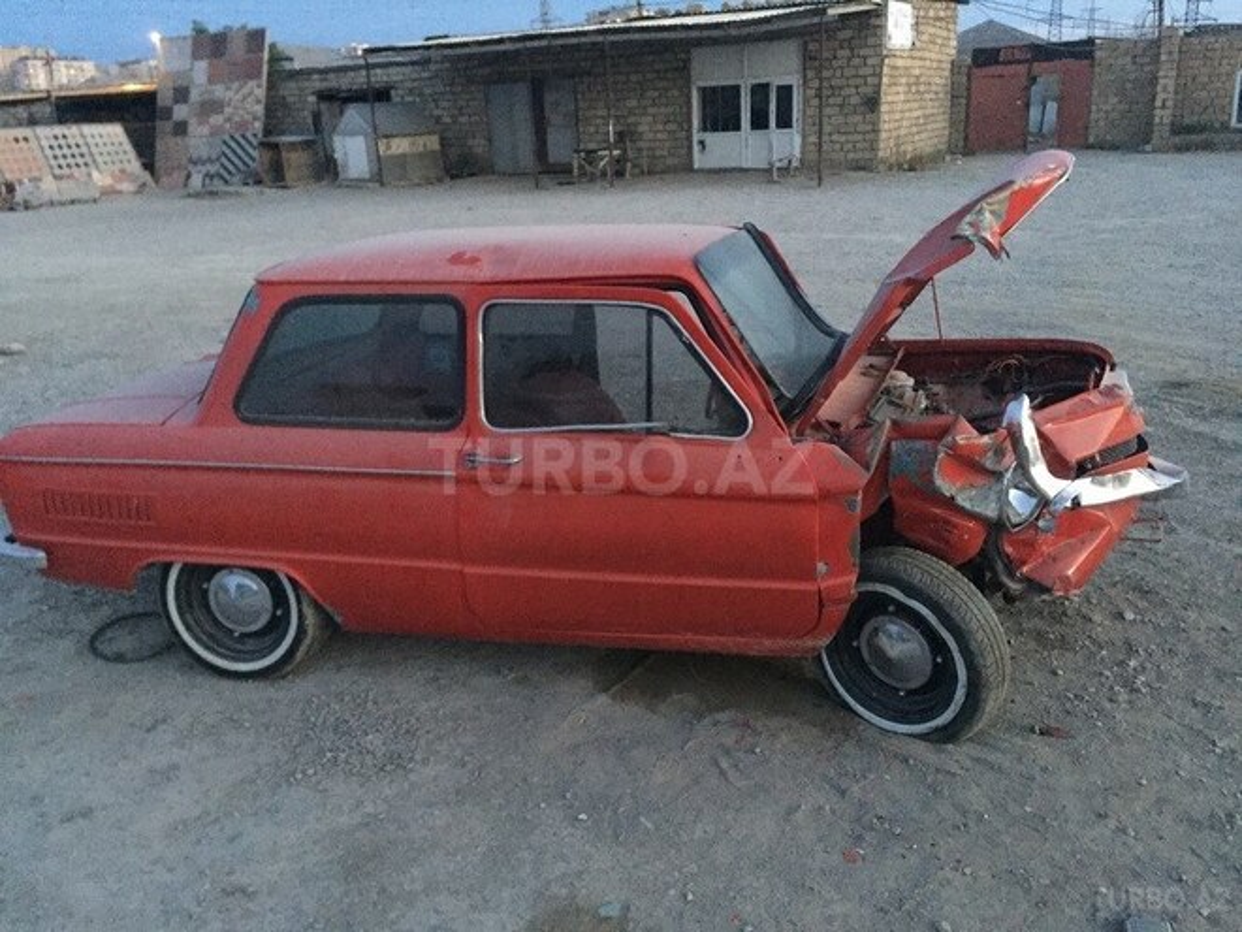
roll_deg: +2.7
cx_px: 621
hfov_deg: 61.7
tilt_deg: -18.1
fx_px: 1041
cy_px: 466
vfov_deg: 48.2
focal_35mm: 29
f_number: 2.2
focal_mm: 4.15
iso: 500
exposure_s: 1/17
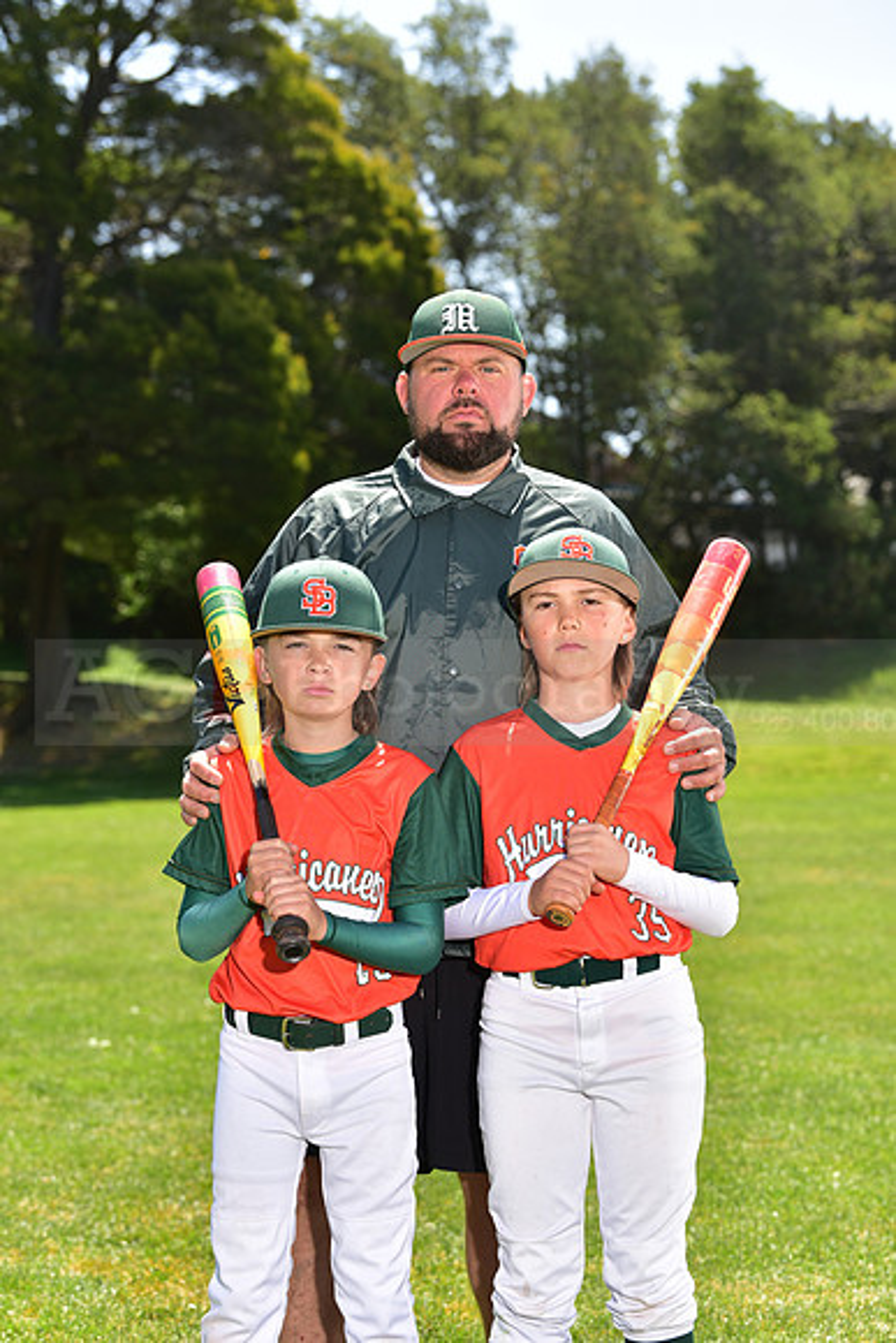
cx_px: 448
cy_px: 672
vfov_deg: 22.6
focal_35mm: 90
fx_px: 3358
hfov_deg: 15.2
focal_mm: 90
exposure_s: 1/200
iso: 80
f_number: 5.6
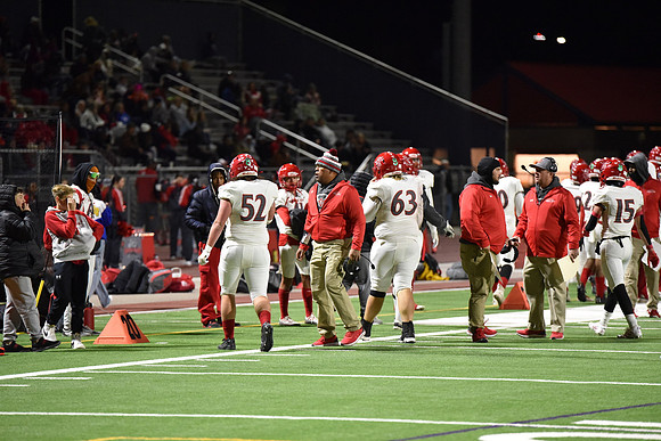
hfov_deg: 10.3
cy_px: 220
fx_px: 3673
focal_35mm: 200
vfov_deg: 6.9
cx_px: 330
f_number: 2.8
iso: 7200
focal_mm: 200
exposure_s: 1/500
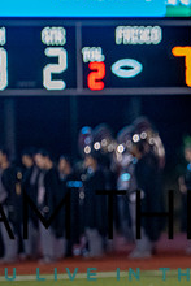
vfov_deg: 3.6
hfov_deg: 2.4
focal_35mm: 576
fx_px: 4576
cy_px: 192
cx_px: 308
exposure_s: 1/1000
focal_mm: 188
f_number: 2.8
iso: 3200
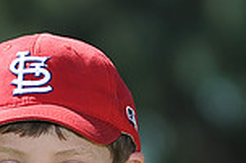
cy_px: 258
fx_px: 4683
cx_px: 31
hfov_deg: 3.0
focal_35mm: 686
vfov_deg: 2.0
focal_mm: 180
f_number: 4.5
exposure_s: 1/800
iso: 200
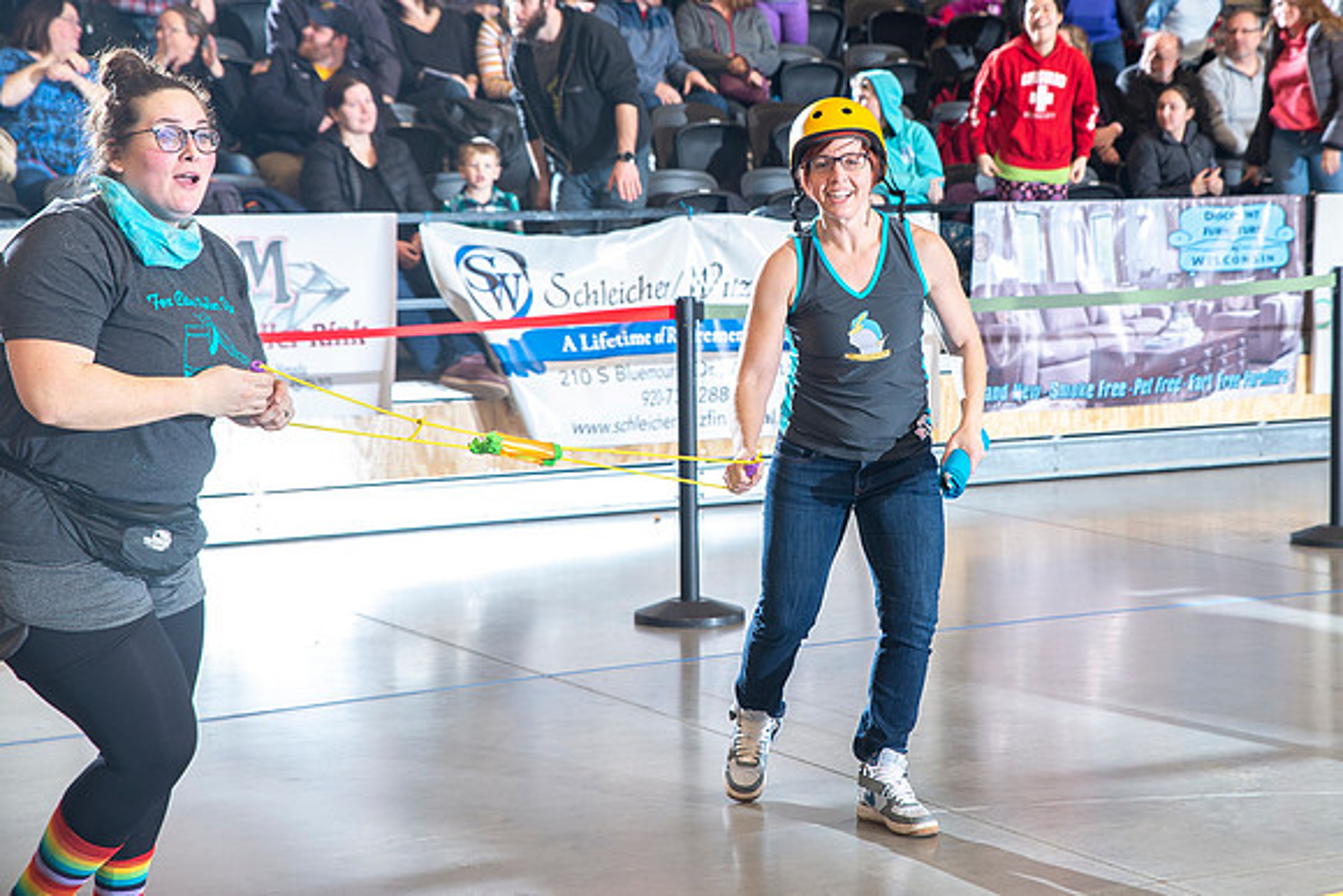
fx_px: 3238
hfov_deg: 23.4
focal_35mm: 87
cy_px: 340
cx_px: 832
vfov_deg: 15.7
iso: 500
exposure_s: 1/160
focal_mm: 70
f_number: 5
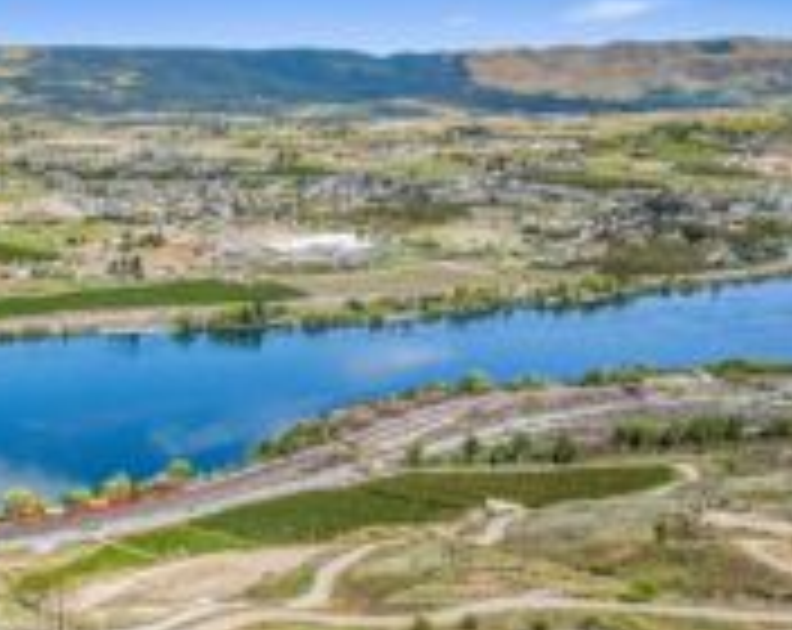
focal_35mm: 47
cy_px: 513
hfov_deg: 33.9
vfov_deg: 31.1
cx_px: -99
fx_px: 1099
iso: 100
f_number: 2.8
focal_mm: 8.38
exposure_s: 1/2000
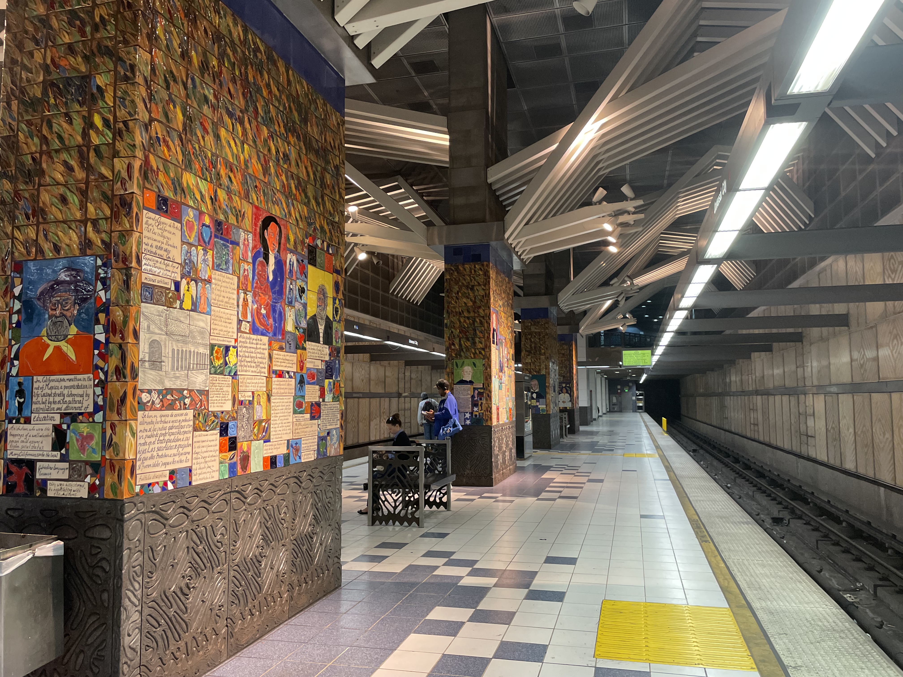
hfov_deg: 67.3
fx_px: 678
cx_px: 452
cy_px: 338
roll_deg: +1.2
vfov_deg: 53.1
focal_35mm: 26
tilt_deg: +4.1
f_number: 1.6
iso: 320
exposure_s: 1/60
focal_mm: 4.2
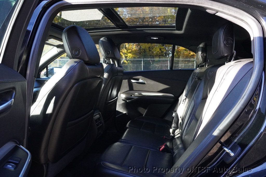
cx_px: 133
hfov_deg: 64.6
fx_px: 210
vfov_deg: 45.6
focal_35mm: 28
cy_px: 88
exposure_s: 1/250
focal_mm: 19
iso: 6400
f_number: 9
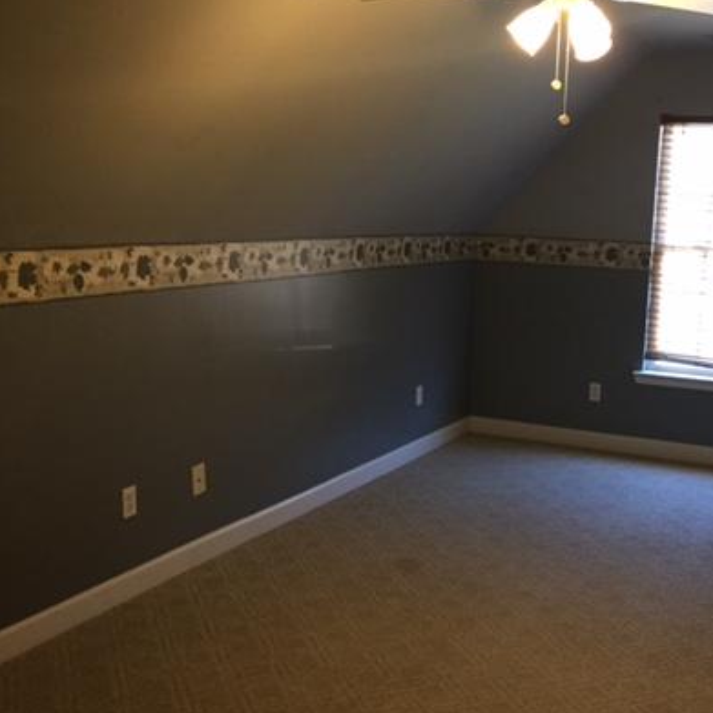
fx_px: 979
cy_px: 370
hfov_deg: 39.4
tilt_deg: -9.0
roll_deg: -2.2
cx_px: 492
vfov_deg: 40.0
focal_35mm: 42
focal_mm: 4.15
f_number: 2.2
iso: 160
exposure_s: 1/30
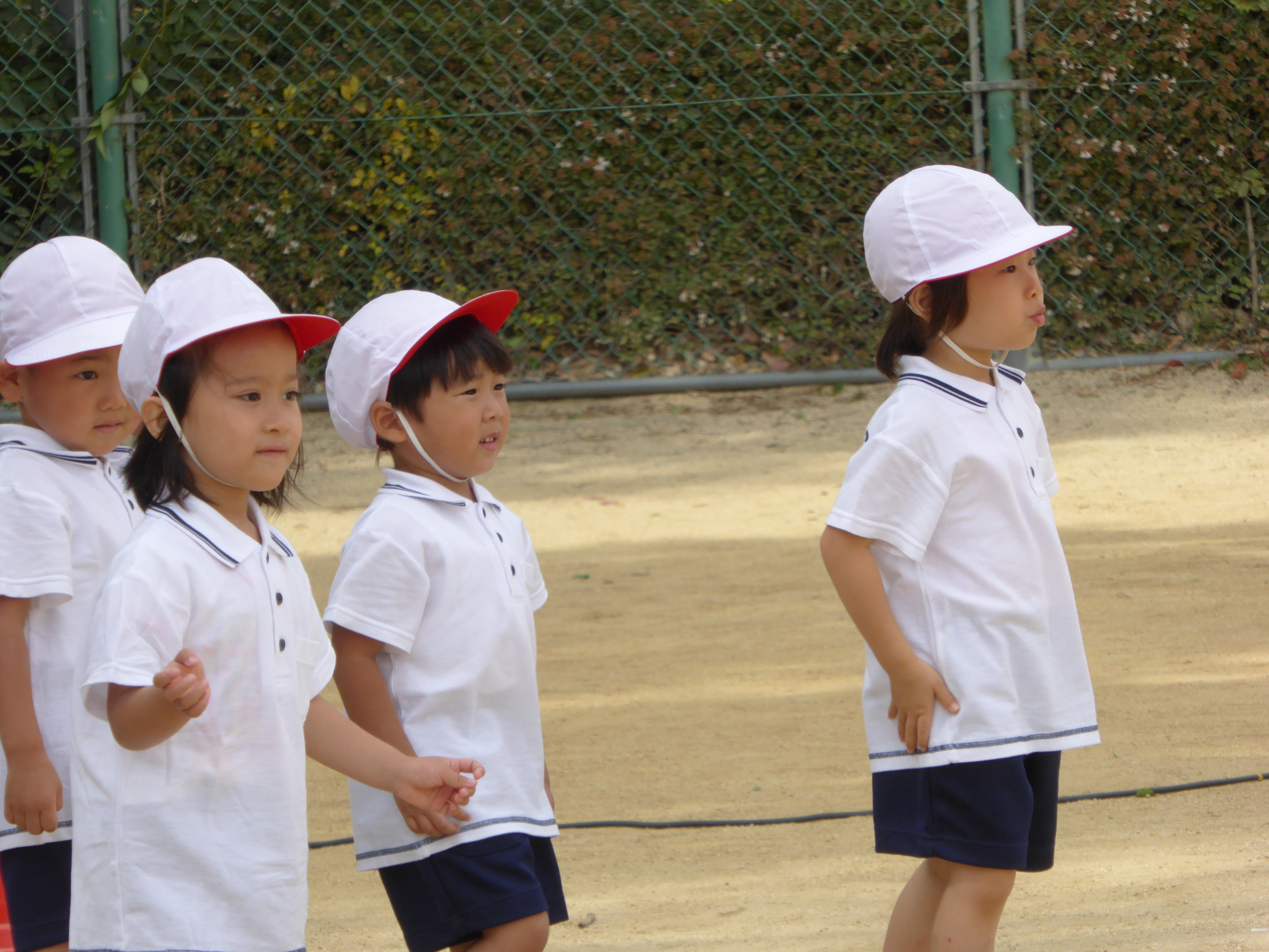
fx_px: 13124
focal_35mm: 358
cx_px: 634
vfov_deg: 4.2
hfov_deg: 5.5
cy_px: 476
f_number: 5.9
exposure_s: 1/320
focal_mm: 57.7
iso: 100
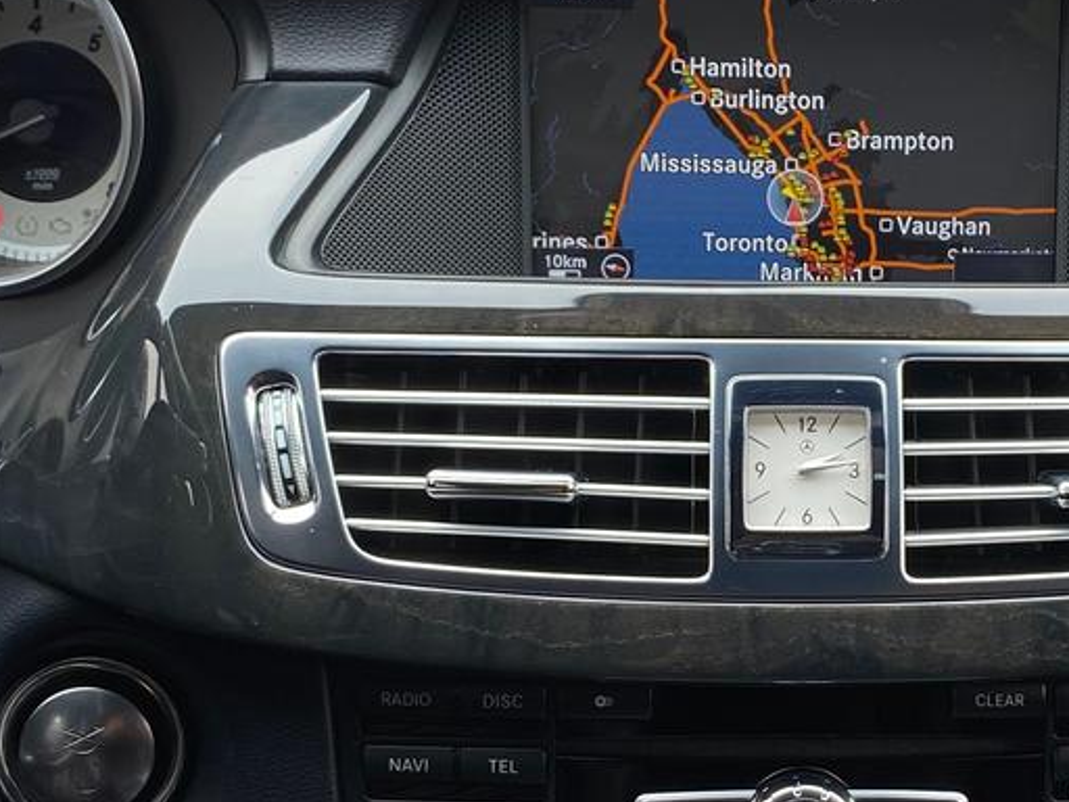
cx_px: 856
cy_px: 472
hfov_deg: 29.2
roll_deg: -1.6
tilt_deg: -19.5
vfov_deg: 22.6
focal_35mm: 65
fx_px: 2007
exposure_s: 1/168
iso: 32
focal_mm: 4.25
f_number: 1.8
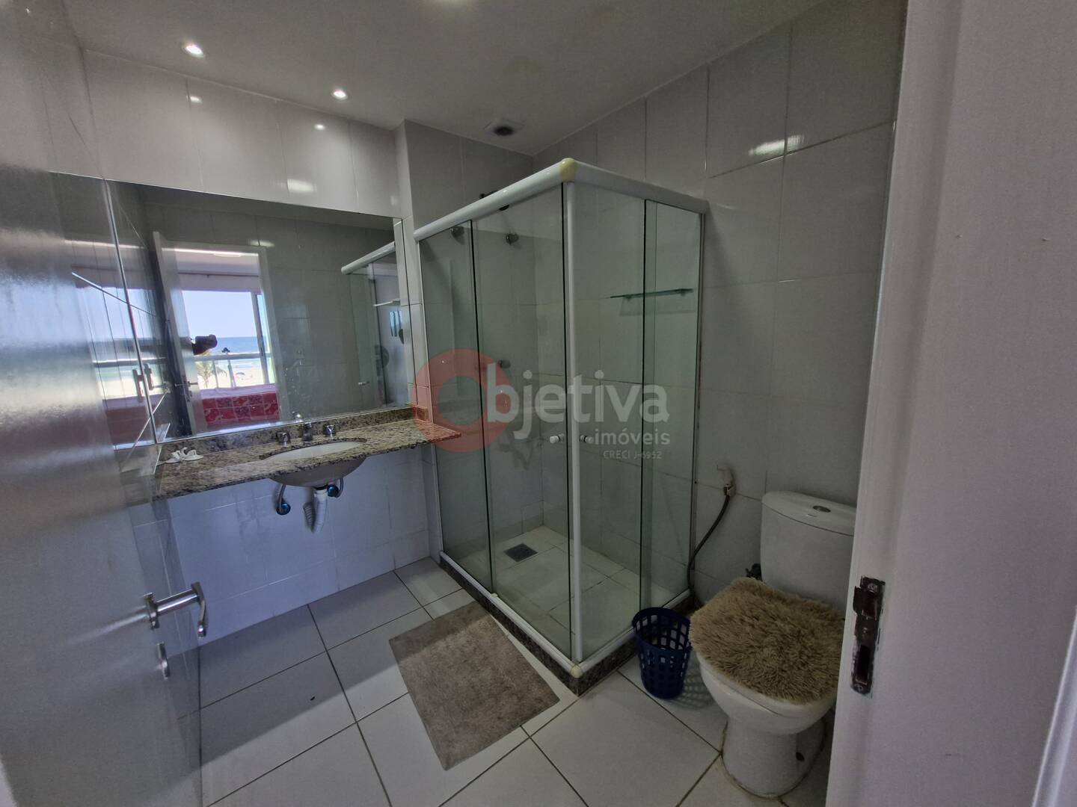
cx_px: 538
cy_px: 404
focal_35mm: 13
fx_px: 404
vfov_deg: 89.9
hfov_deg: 106.2
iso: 50
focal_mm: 1.74
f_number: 2.2
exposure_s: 1/194
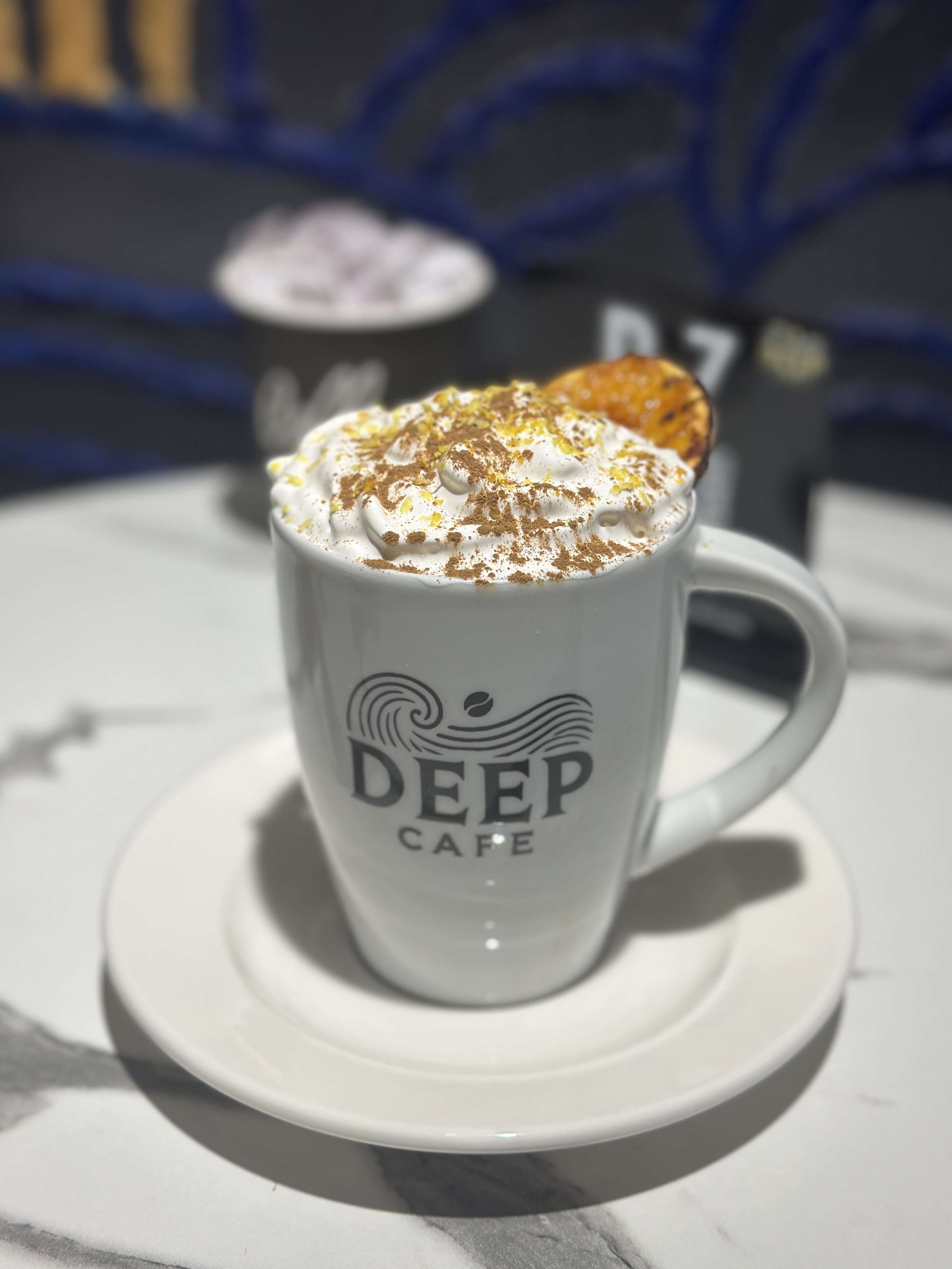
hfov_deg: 29.1
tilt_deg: -26.2
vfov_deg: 38.2
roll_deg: +0.6
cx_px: 487
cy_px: 618
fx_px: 1833
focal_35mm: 50
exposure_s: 1/284
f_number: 1.78
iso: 80
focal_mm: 6.86
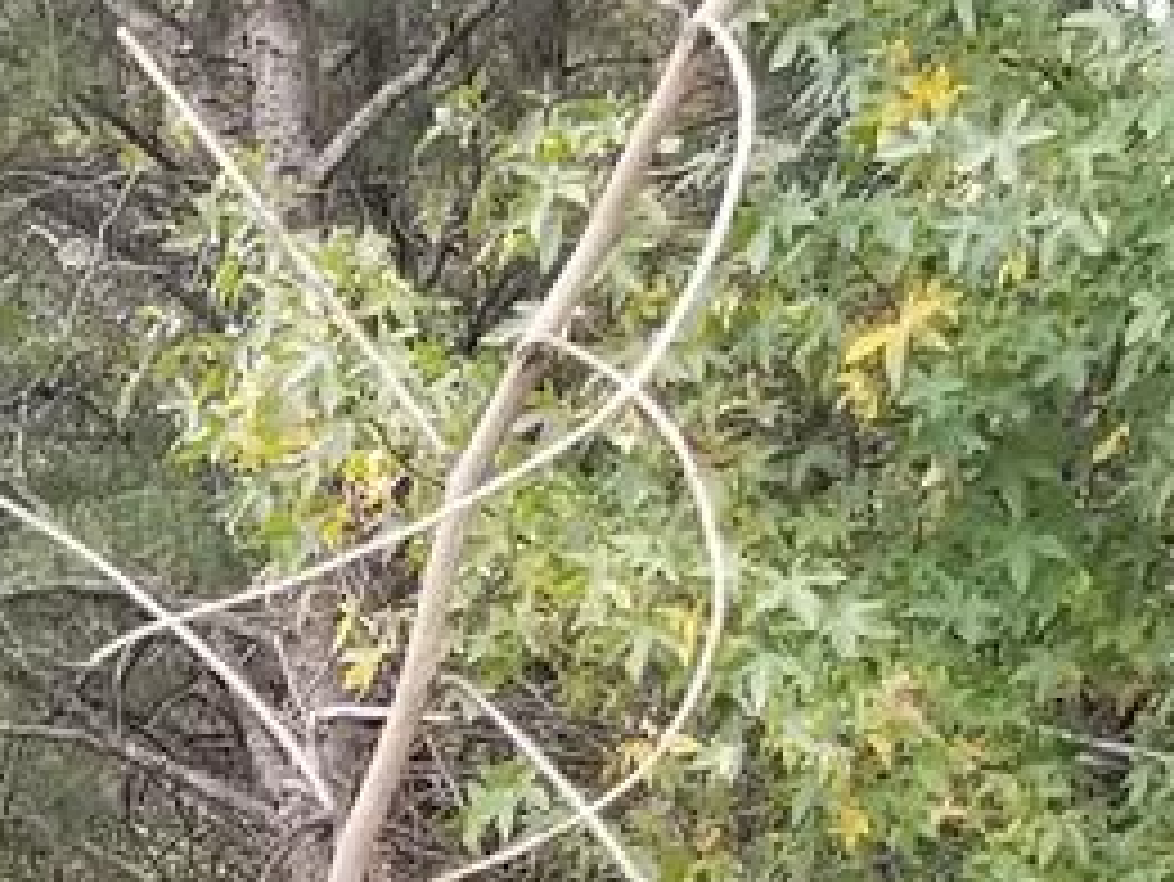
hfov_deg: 9.6
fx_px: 6922
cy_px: 1674
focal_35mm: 204
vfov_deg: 7.1
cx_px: -166
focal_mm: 4.25
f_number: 1.7
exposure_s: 1/203
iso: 50
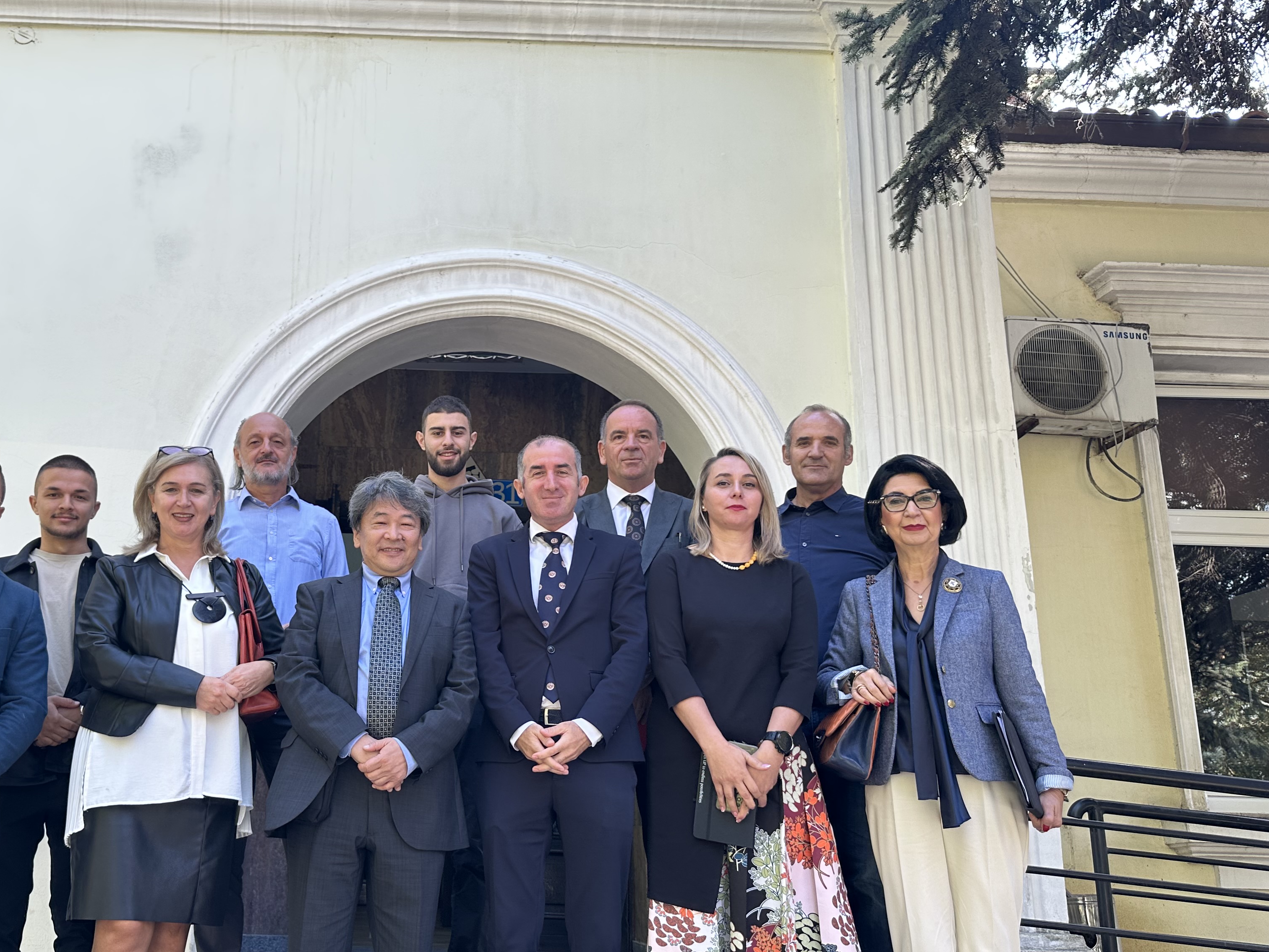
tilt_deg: +14.9
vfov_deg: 44.1
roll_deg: -2.2
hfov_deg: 55.6
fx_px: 1173
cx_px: 424
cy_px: 513
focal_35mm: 32
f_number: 1.78
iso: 80
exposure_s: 1/191
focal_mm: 6.86
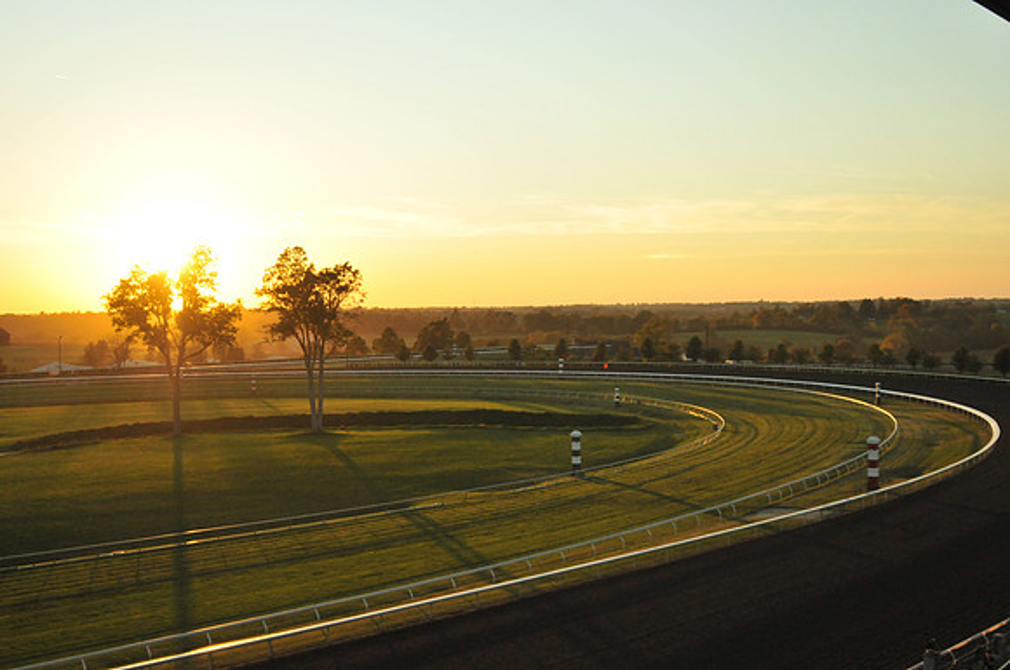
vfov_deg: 31.8
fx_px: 1177
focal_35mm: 42
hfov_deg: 46.5
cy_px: 335
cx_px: 505
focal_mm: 28
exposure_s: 1/4000
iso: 1250
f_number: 4
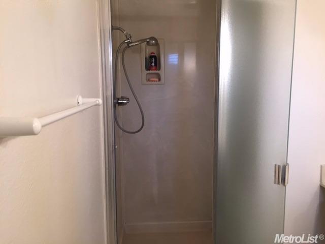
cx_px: 162
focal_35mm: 29
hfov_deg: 61.7
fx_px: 272
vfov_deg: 48.2
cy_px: 122
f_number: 2.2
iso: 80
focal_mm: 4.15
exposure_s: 1/30
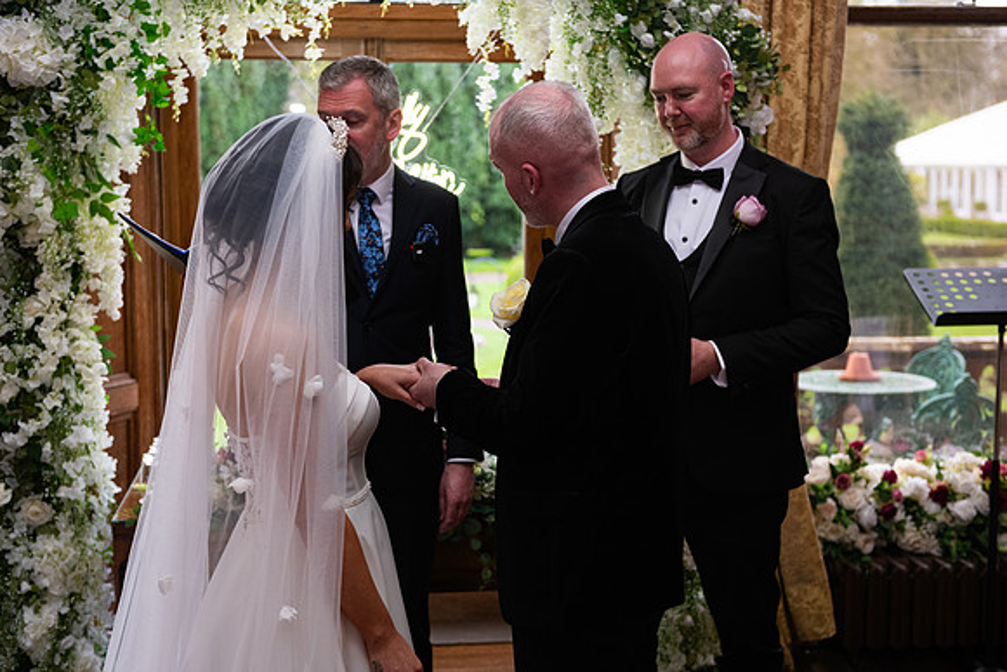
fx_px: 1539
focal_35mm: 55
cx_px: 504
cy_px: 336
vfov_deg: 24.6
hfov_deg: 36.2
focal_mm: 55
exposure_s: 1/160
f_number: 3.5
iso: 1000
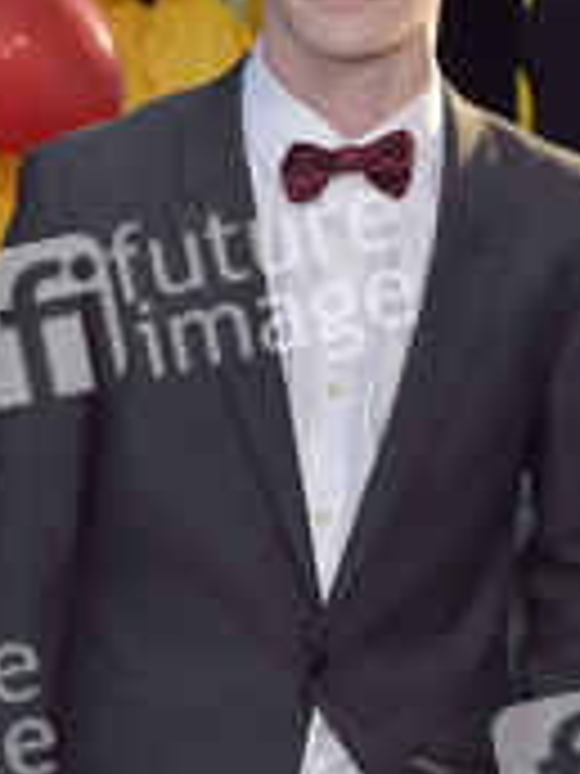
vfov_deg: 12.6
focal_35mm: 157
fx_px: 3507
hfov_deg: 9.5
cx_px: 317
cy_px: 526
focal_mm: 70
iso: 500
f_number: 6.3
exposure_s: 1/320
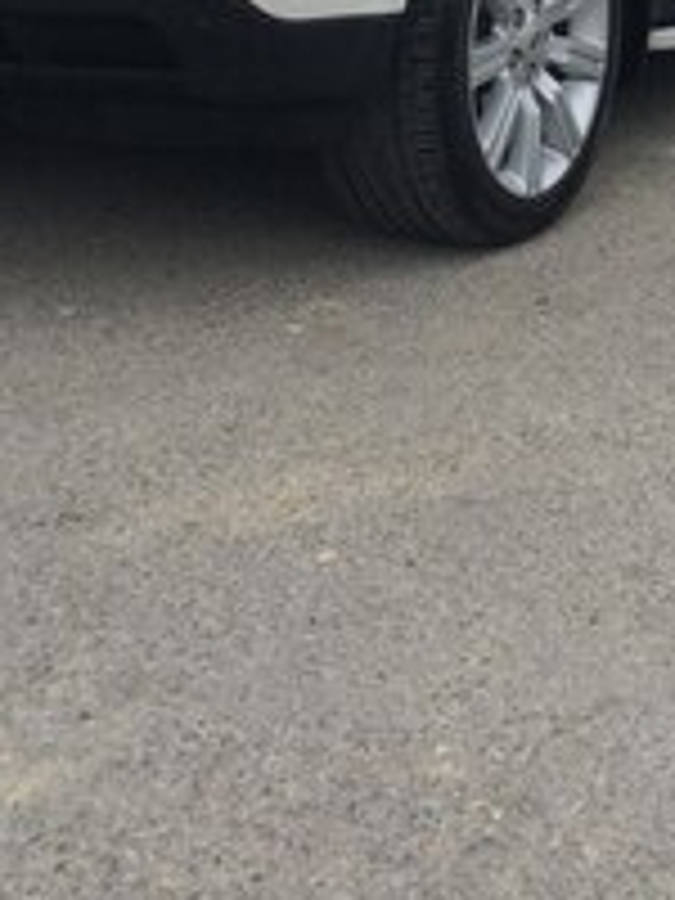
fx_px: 1872
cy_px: -117
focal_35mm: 72
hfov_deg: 19.8
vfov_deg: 24.9
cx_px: 680
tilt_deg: -8.3
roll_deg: -1.5
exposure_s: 1/933
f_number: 2.2
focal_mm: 4.15
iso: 32
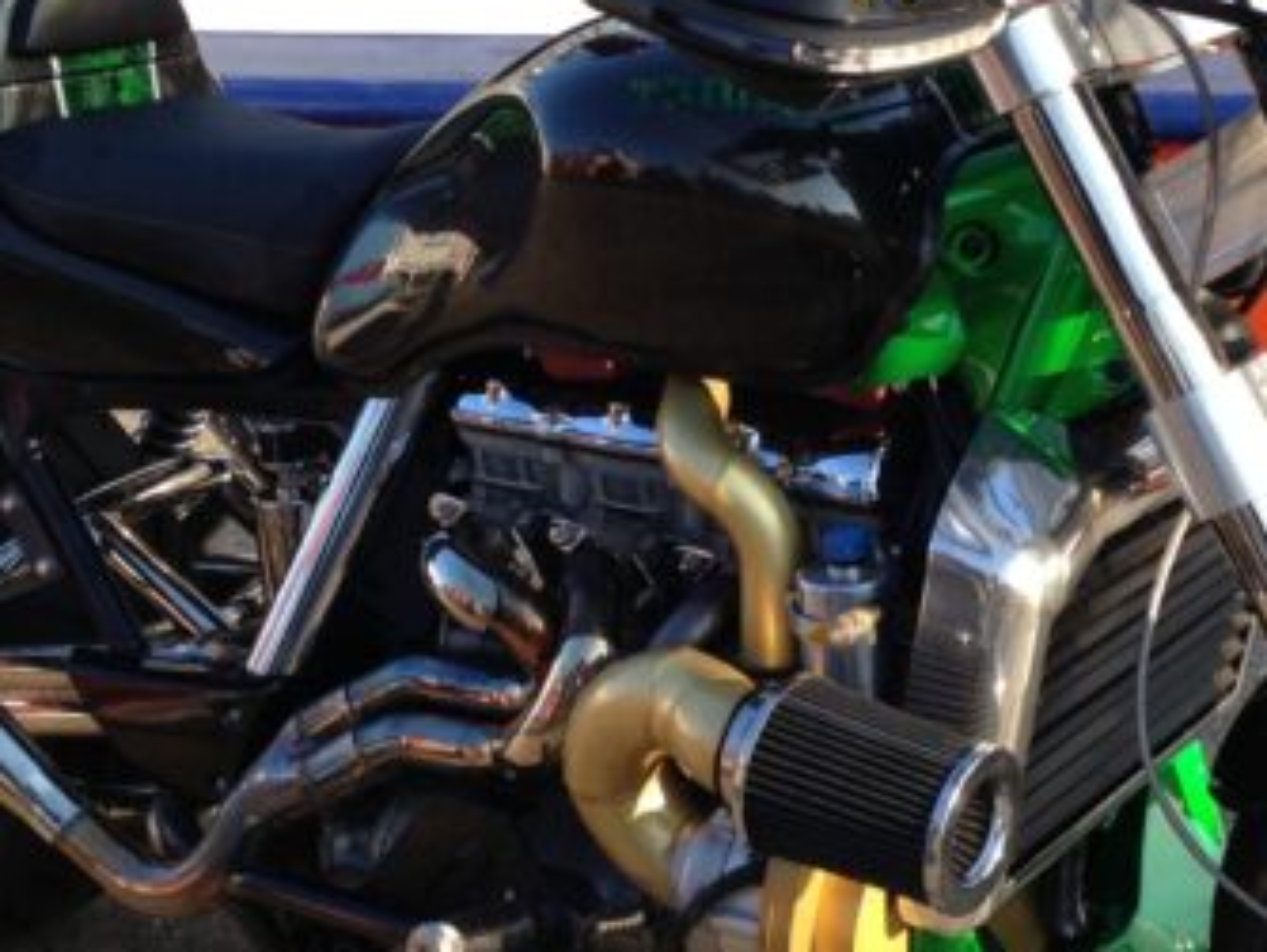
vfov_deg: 18.7
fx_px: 2894
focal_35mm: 79
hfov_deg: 24.6
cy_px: 478
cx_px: 850
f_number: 2.4
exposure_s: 1/321
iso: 50
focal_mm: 4.13
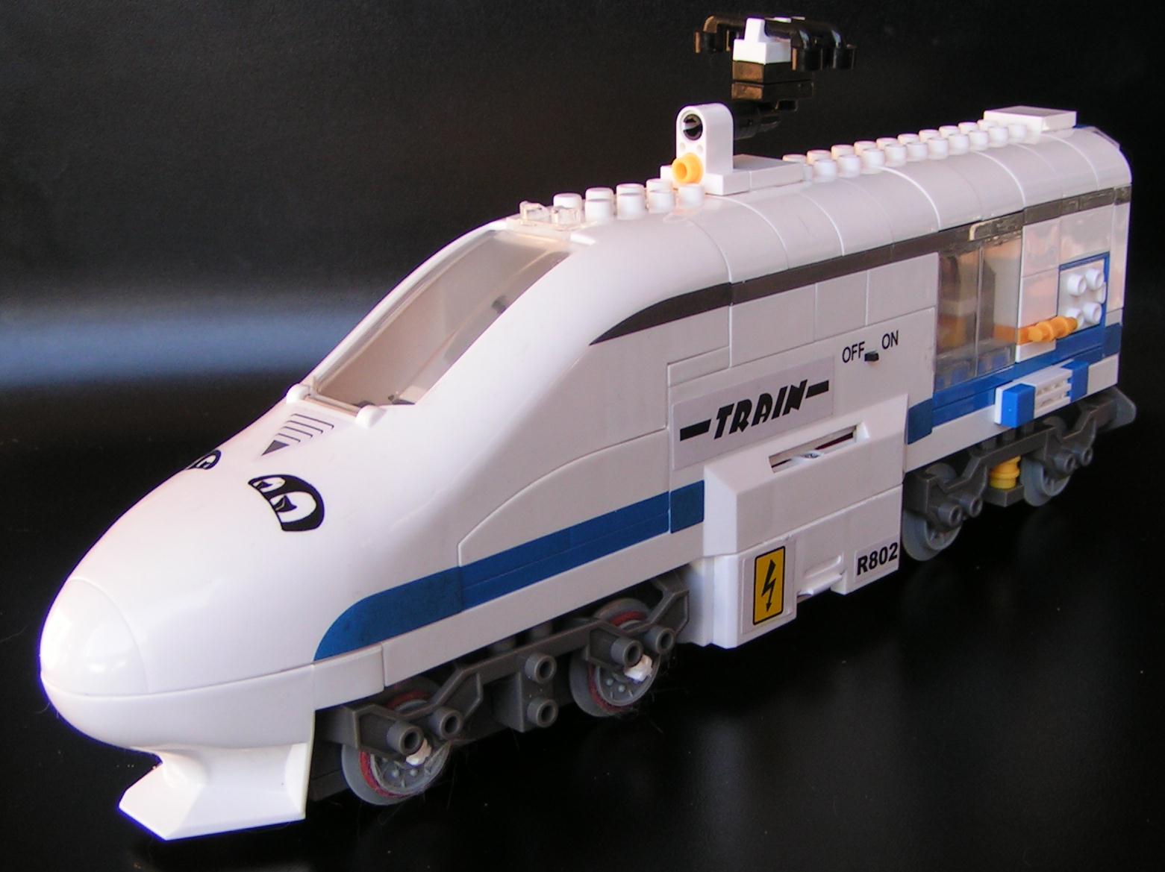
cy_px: 436
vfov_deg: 37.7
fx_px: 1278
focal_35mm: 38
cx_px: 582
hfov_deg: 49.0
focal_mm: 5.8
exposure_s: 1/50
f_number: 3.5
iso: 50
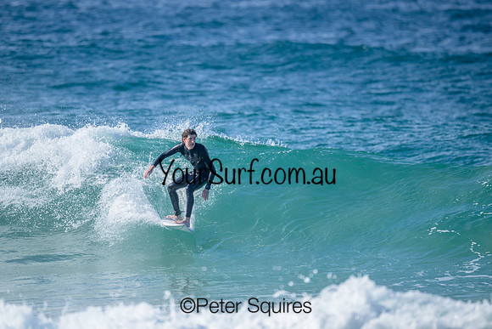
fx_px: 10935
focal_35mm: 800
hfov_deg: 2.6
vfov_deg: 1.7
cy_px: 164
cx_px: 246
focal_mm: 800
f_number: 6.3
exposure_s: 1/2500
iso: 500
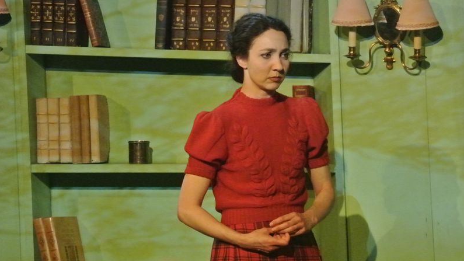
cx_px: 232
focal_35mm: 228
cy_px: 138
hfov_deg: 9.5
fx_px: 2805
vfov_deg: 5.3
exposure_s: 1/100
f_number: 7.1
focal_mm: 80.1
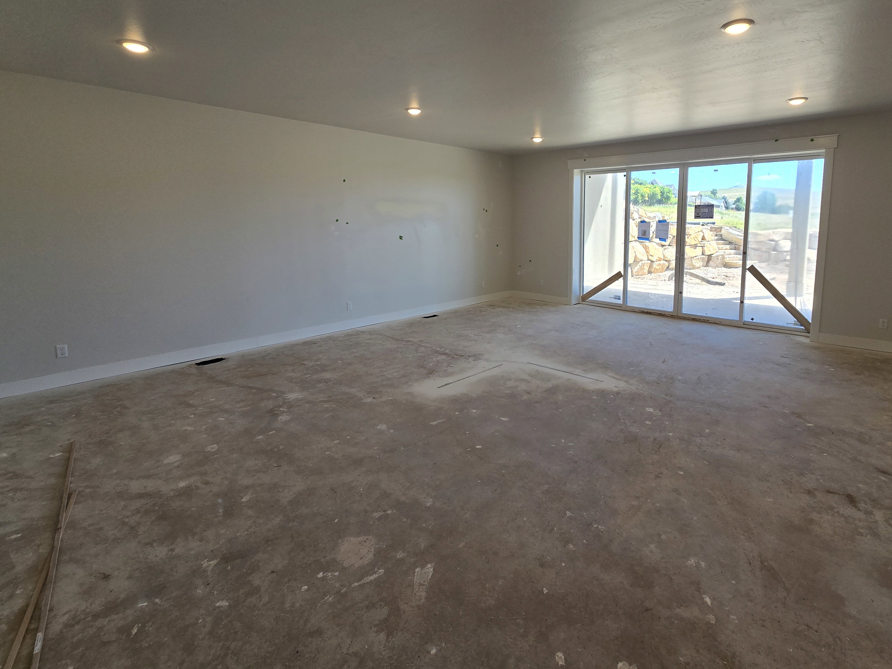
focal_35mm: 16
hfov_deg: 94.1
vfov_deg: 77.4
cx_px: 496
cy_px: 274
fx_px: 412
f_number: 2.2
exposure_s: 1/158
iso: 50
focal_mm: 2.2
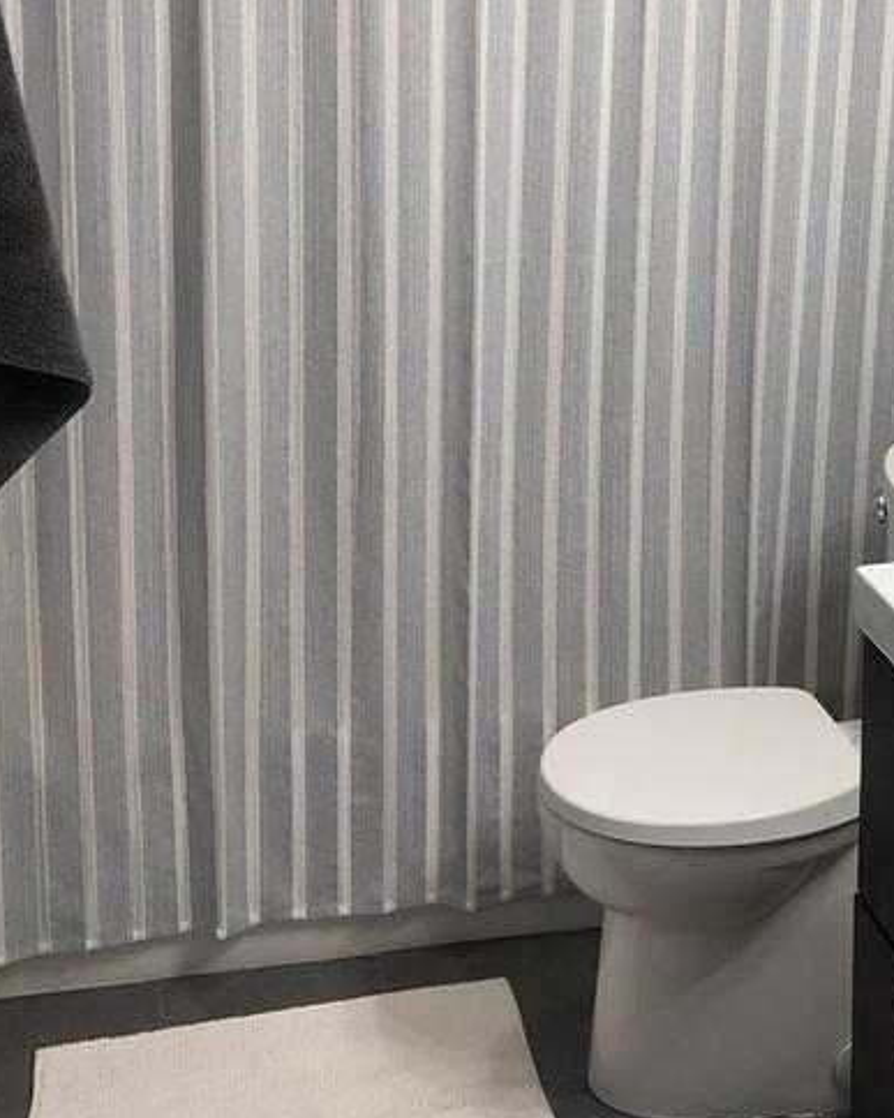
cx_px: 737
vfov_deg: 30.4
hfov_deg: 24.5
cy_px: 266
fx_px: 2018
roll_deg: -1.8
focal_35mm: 61
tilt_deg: -10.8
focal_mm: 4
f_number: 1.8
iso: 25
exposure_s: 1/40
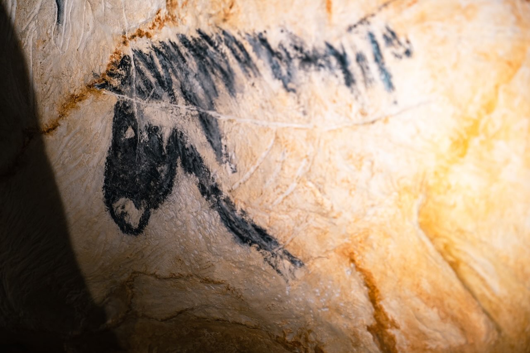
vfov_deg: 17.7
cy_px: 176
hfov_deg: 26.3
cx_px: 265
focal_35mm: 77
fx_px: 1133
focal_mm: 51.6
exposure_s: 1/20
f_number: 2.8
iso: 200
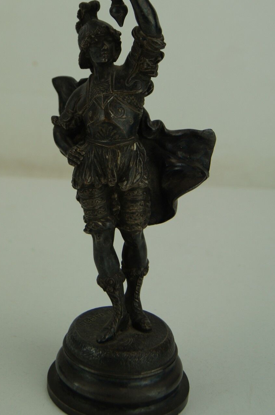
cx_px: 57
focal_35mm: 76
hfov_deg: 17.7
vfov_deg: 26.3
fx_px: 873
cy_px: 91
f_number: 4.5
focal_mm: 30
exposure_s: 1/160
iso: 100
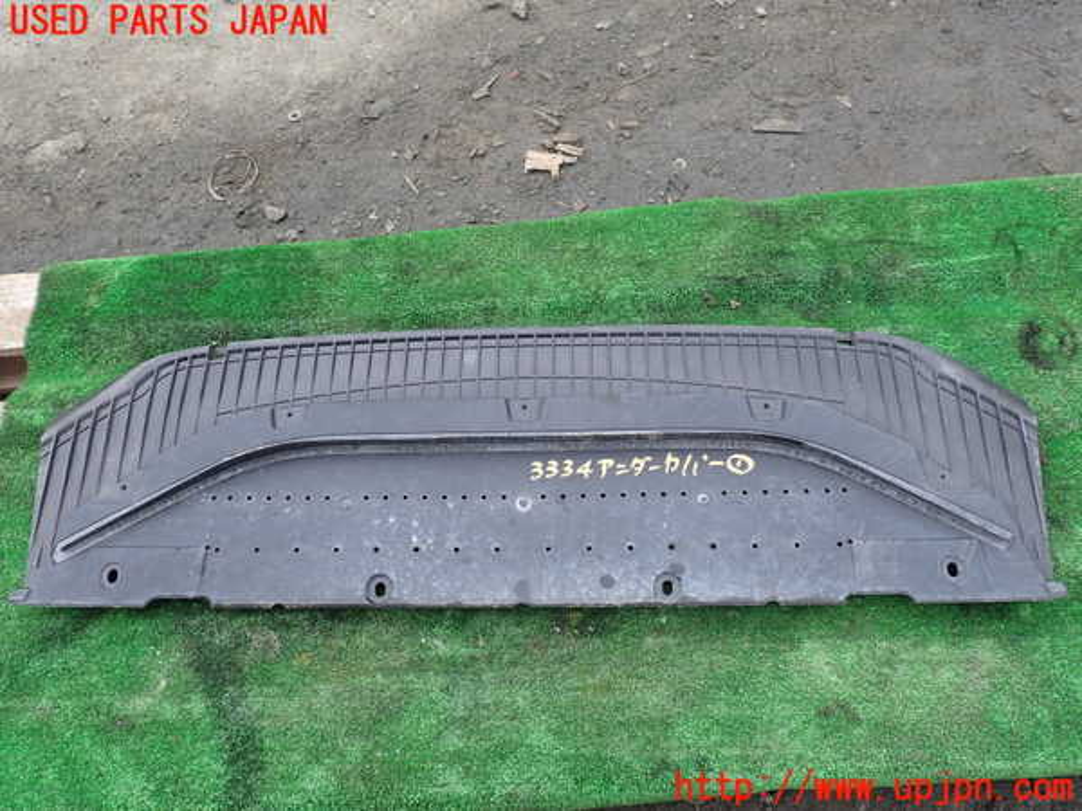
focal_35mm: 30
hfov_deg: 60.0
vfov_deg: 46.8
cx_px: 541
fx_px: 938
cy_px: 406
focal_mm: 5.4
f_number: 3.2
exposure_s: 1/80
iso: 100
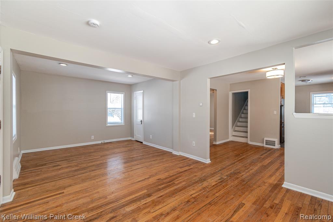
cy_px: 111
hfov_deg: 100.4
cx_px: 166
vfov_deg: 77.3
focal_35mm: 15
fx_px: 139
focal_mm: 10
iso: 640
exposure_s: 1/80
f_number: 5.6
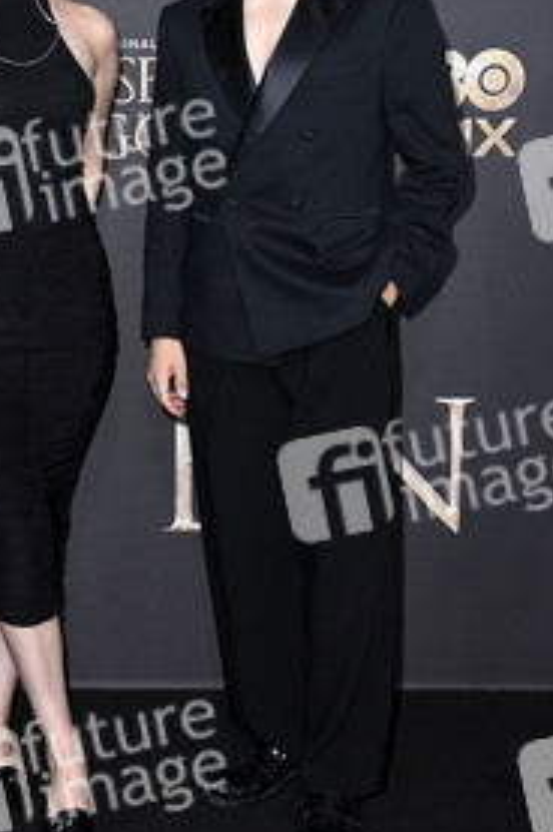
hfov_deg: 20.8
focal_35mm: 65
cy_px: 321
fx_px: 1501
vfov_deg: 30.9
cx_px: 159
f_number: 5.6
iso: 320
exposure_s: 1/250
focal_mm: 45
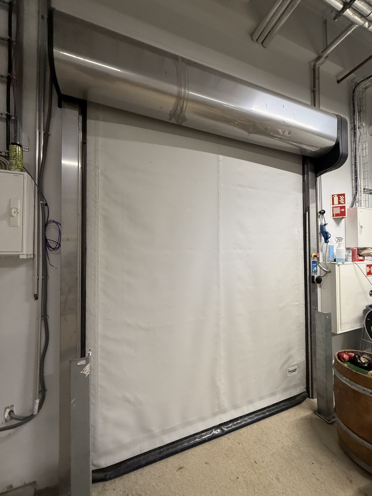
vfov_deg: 102.1
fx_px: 201
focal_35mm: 14
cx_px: 186
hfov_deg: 85.7
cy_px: 248
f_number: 2.2
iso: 250
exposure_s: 1/100
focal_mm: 2.22
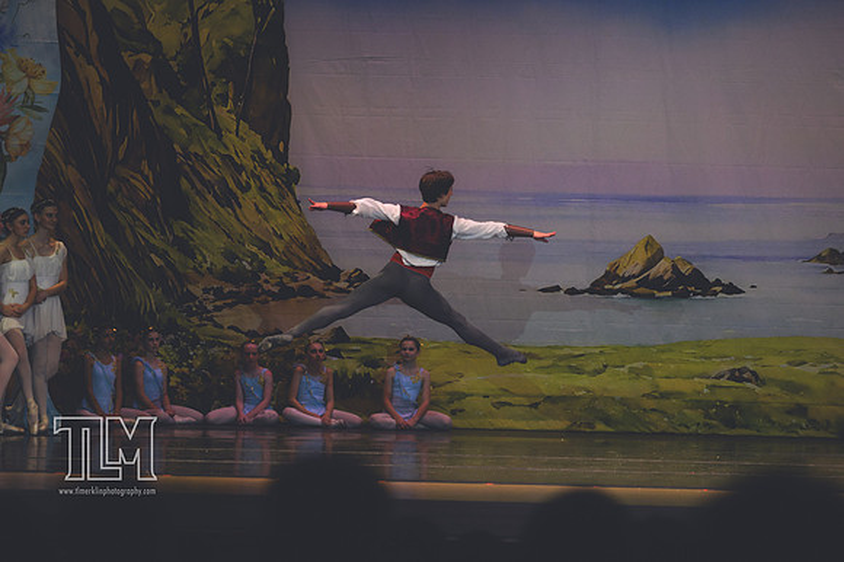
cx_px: 422
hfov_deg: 11.2
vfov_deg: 7.5
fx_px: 4288
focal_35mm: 183
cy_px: 281
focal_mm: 122
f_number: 2.8
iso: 900
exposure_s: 1/500
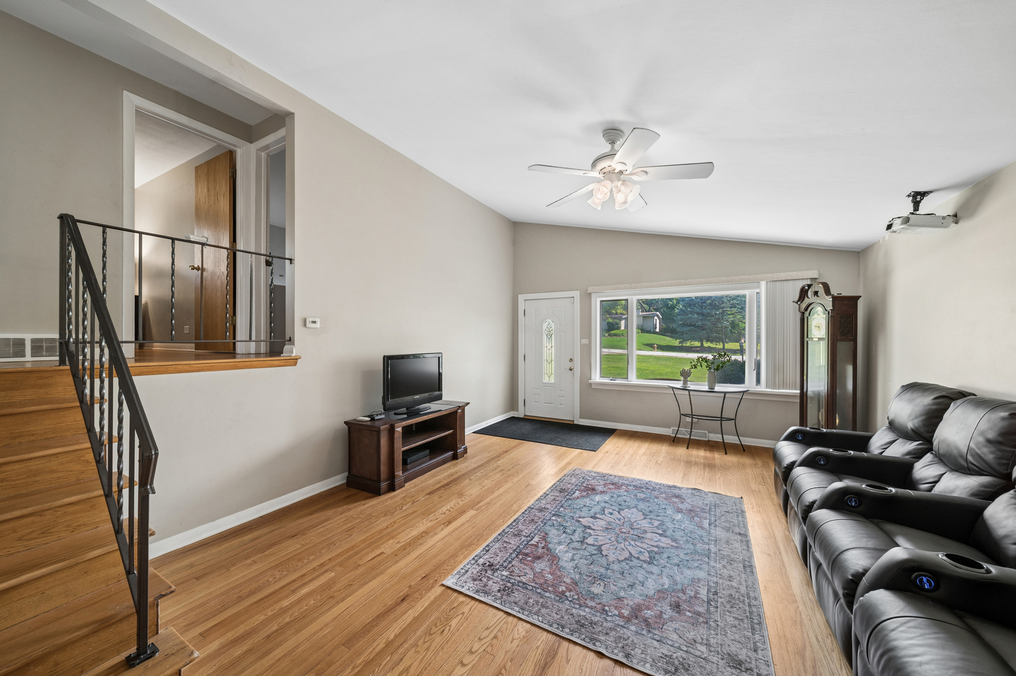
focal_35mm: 13
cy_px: 338
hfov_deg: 108.4
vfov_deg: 85.4
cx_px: 508
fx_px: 367
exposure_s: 1/10
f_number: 8
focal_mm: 13
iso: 400
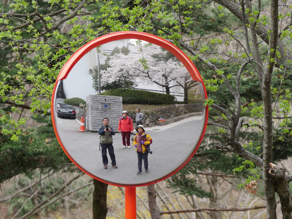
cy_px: 110
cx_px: 146
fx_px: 725
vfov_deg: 17.2
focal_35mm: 86
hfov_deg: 22.8
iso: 200
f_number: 2.5
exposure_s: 1/640
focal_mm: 43
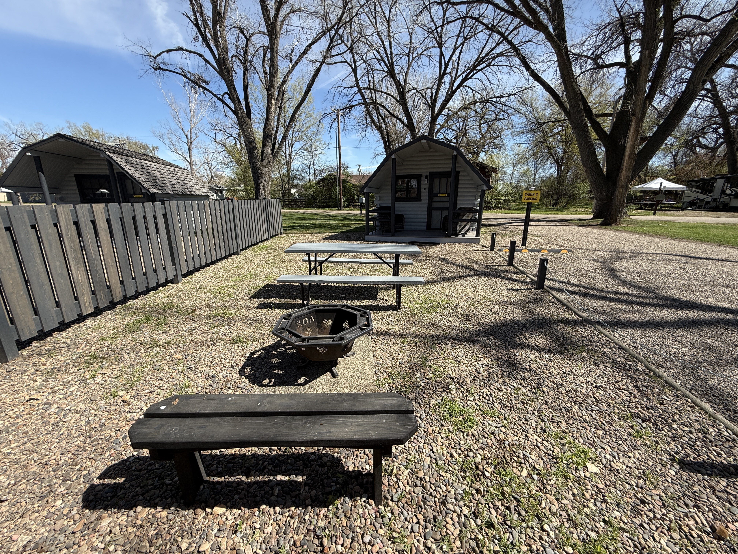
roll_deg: -0.2
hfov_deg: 102.1
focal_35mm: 14
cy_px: 277
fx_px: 298
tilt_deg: -14.5
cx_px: 369
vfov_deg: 85.7
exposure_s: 1/1211
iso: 50
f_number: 2.2
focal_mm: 2.22
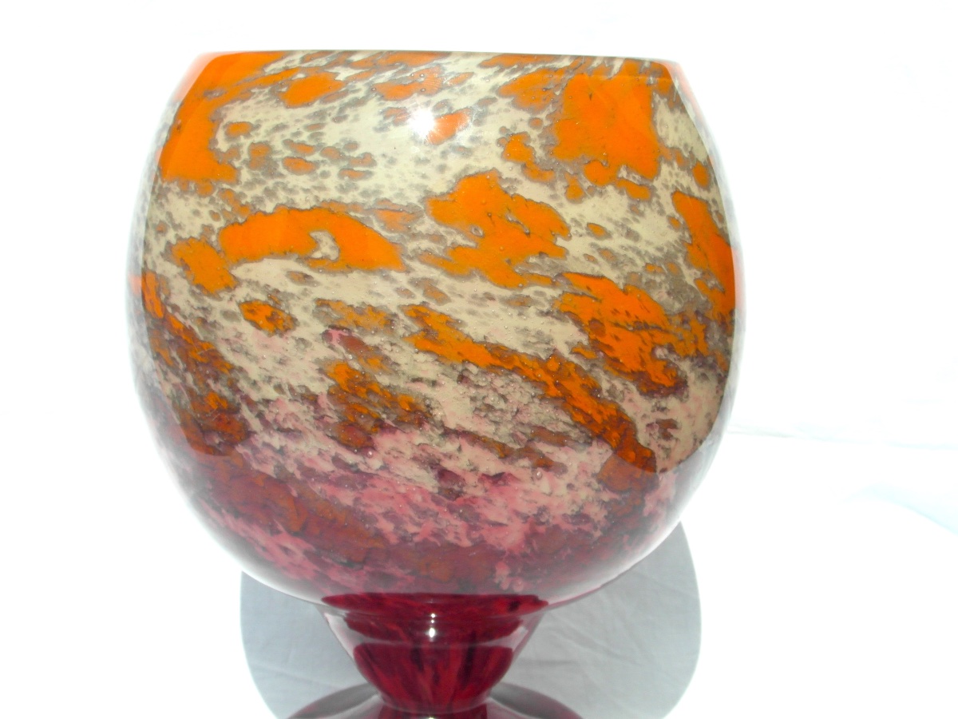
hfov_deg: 36.2
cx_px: 479
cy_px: 360
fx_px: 1467
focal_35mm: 53
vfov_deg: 27.5
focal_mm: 8.7
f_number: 6
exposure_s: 1/500
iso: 80
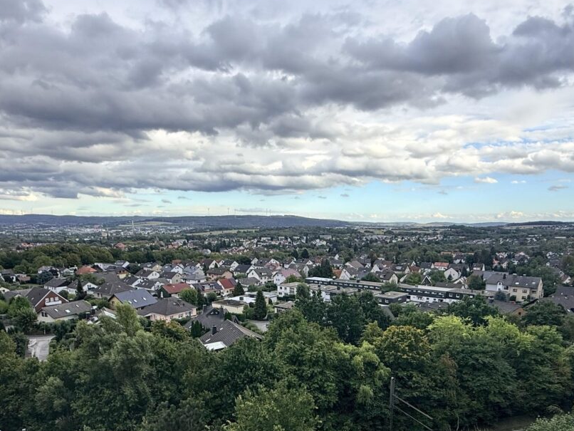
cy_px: 306
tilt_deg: -10.0
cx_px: 284
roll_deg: -0.2
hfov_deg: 69.4
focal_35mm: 25
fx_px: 415
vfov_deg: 53.2
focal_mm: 2.22
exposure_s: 1/461
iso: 50
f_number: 2.2
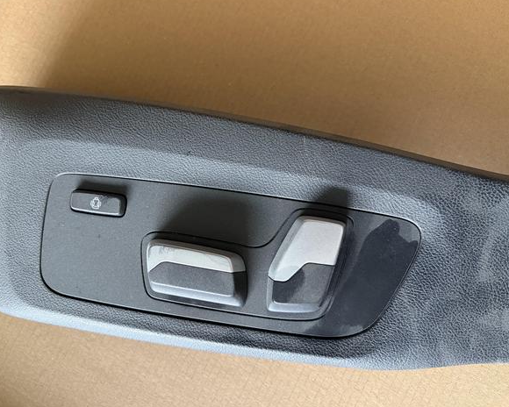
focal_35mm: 28
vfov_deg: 51.5
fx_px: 422
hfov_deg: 62.1
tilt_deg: -78.4
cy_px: 199
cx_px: 234
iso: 500
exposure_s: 1/60
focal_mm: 5.96
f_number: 1.6
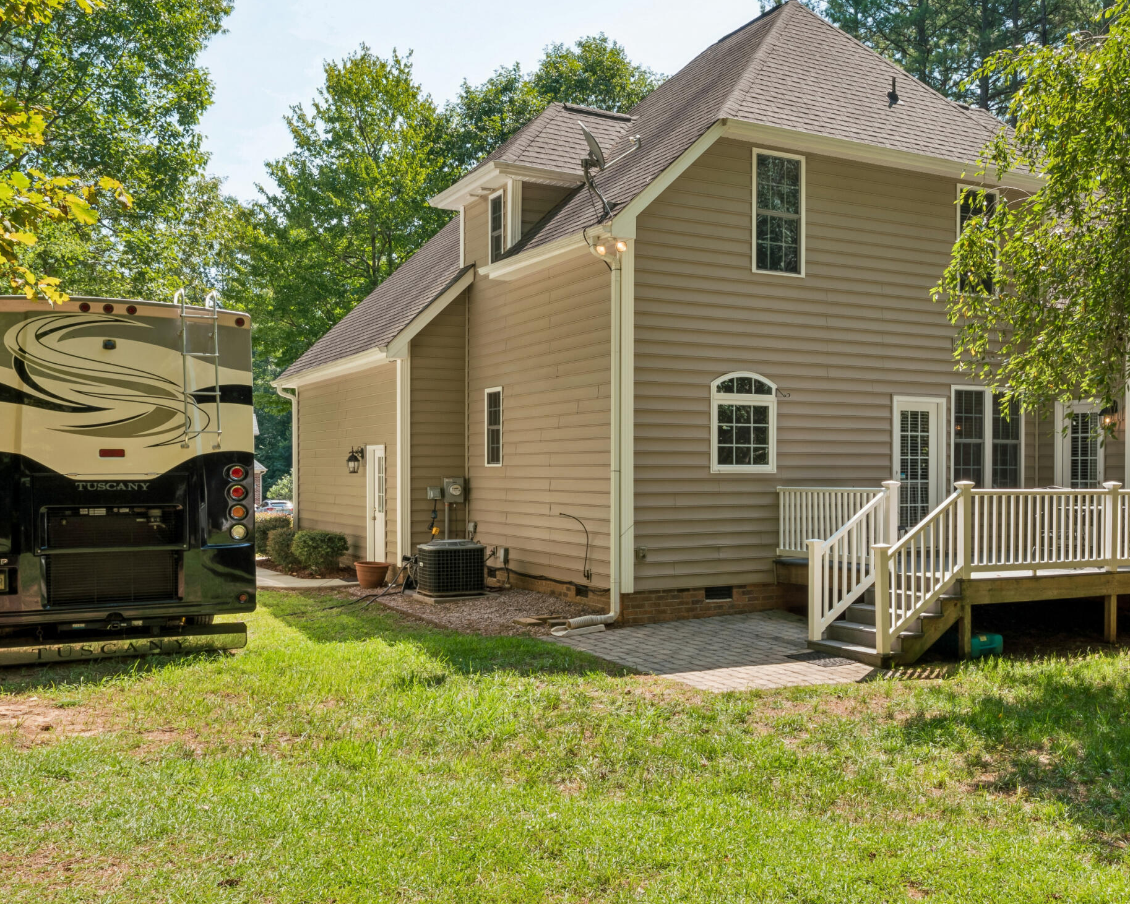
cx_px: 809
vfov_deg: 40.1
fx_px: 1237
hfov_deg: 47.7
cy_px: 488
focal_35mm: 37
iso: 100
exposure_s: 1/8
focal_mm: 24
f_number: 22
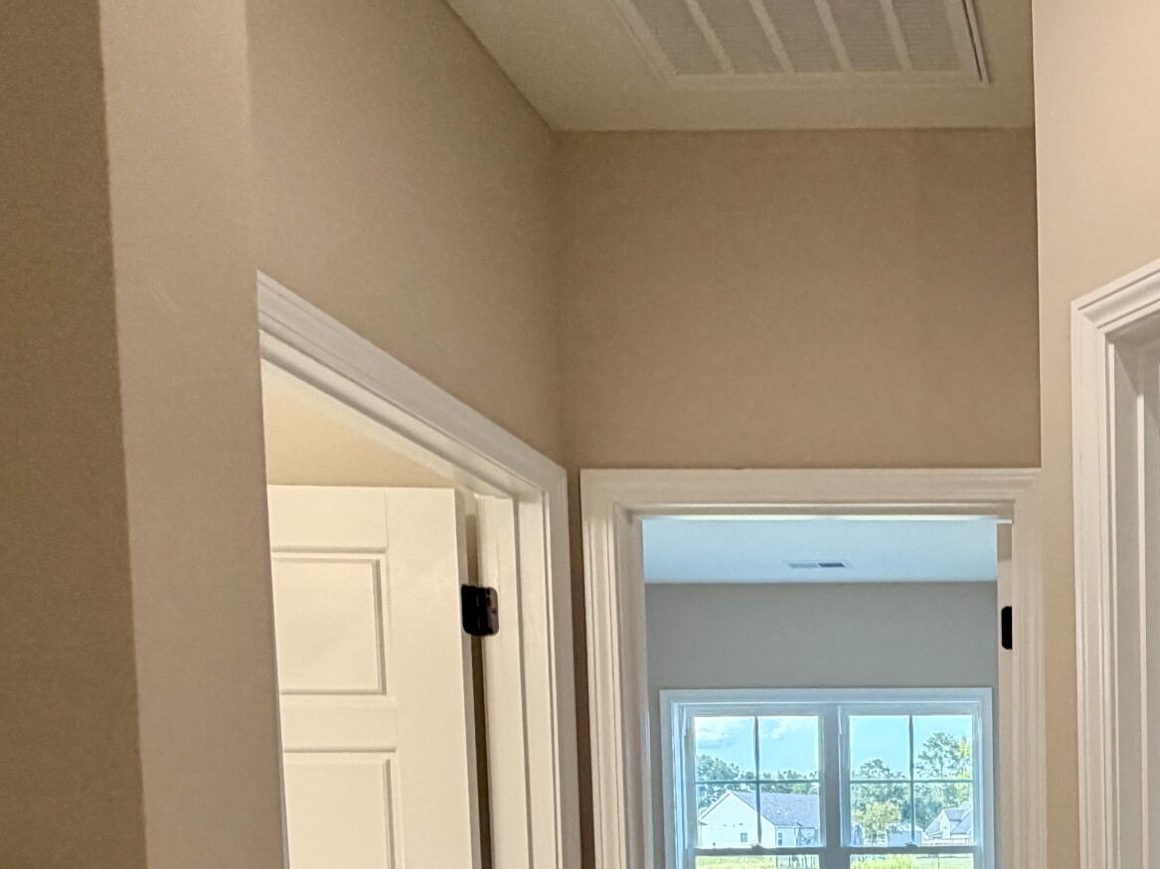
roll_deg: -0.1
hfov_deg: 43.9
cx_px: 1157
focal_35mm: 36
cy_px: 915
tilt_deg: -2.8
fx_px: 1206
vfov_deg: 35.0
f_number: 2.2
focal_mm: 2.22
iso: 200
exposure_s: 1/120
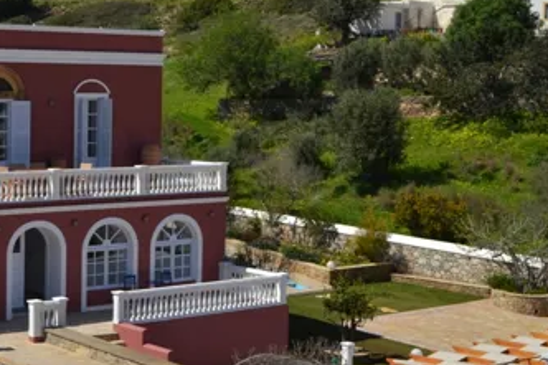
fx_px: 1156
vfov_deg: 17.9
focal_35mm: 76
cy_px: 160
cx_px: 58
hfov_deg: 25.8
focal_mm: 28
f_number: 10
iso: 100
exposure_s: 1/200
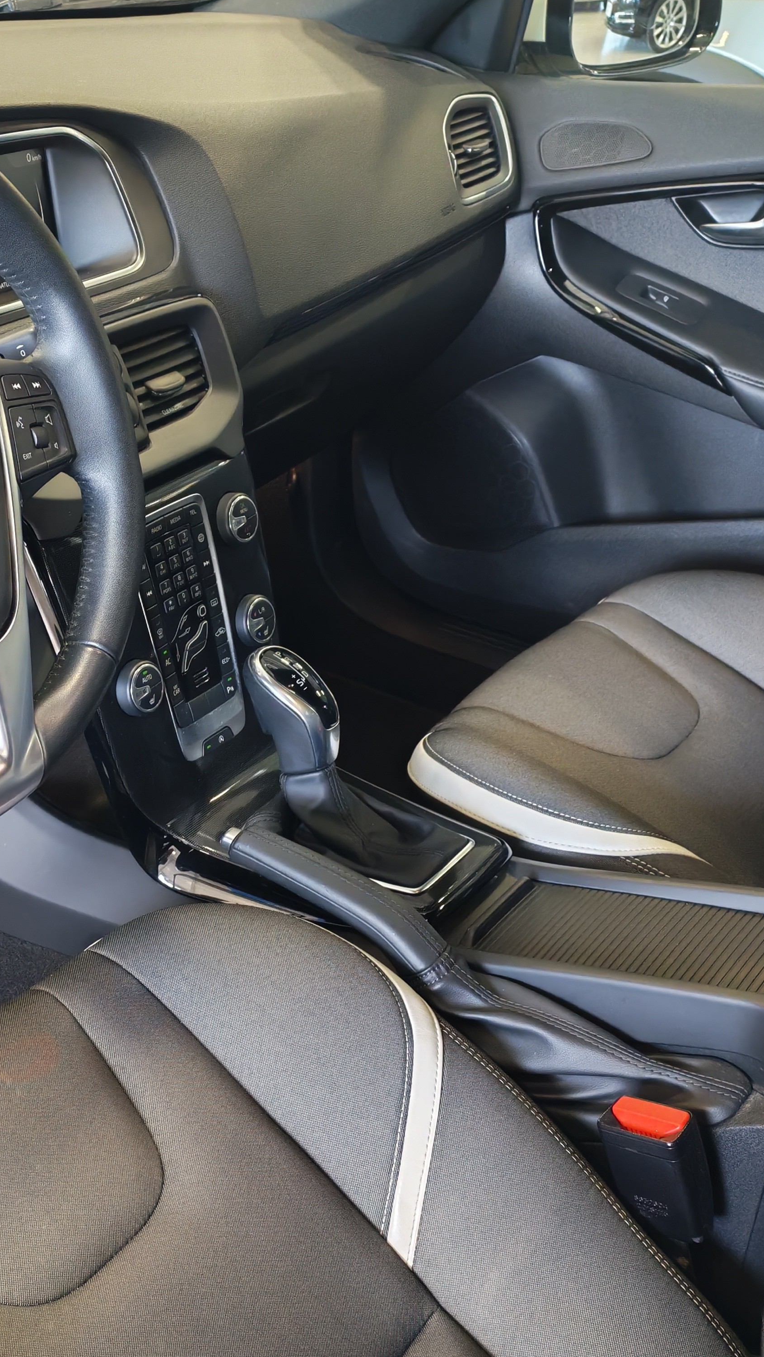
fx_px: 1656
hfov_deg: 25.4
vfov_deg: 44.6
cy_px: 681
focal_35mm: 46
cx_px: 123
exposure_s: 1/100
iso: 1250
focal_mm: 6.12
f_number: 1.9
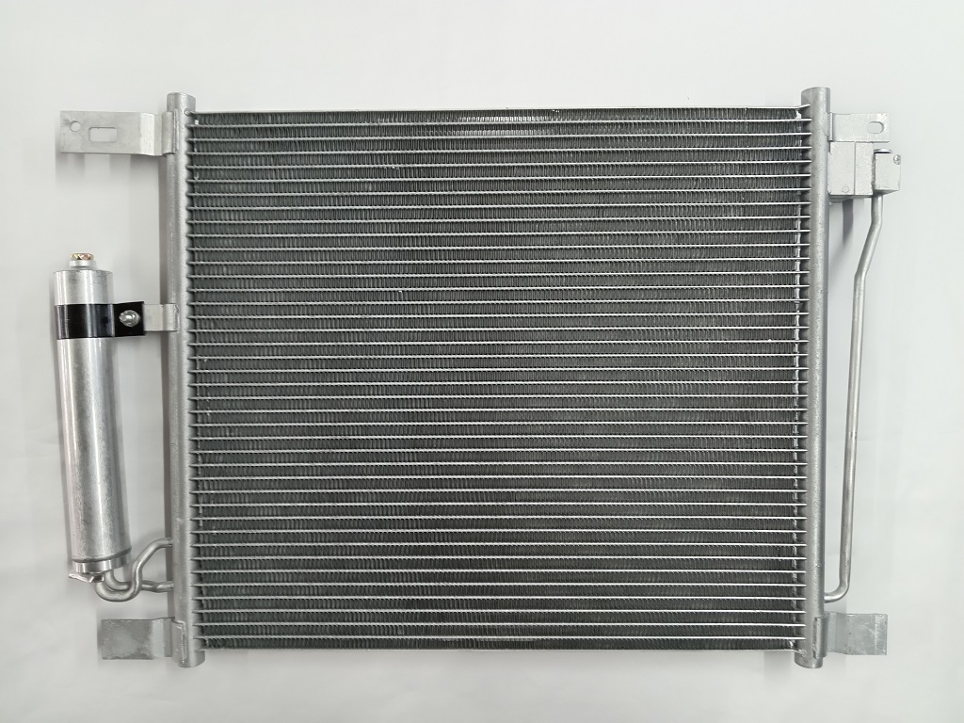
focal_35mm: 25
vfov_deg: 54.9
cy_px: 362
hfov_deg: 69.4
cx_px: 482
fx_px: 696
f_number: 1.8
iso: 408
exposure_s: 1/25
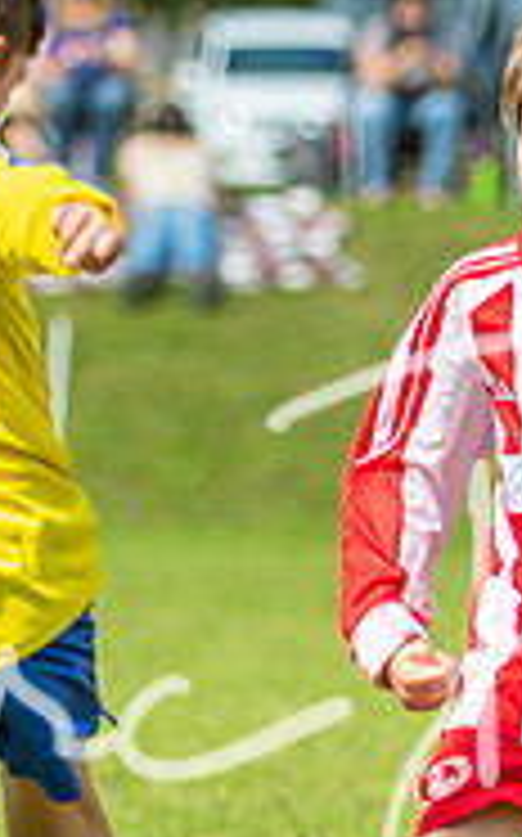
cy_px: 686
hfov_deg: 2.3
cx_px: 594
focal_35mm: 571
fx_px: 13017
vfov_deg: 3.7
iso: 250
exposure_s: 1/2500
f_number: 3.2
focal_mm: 120
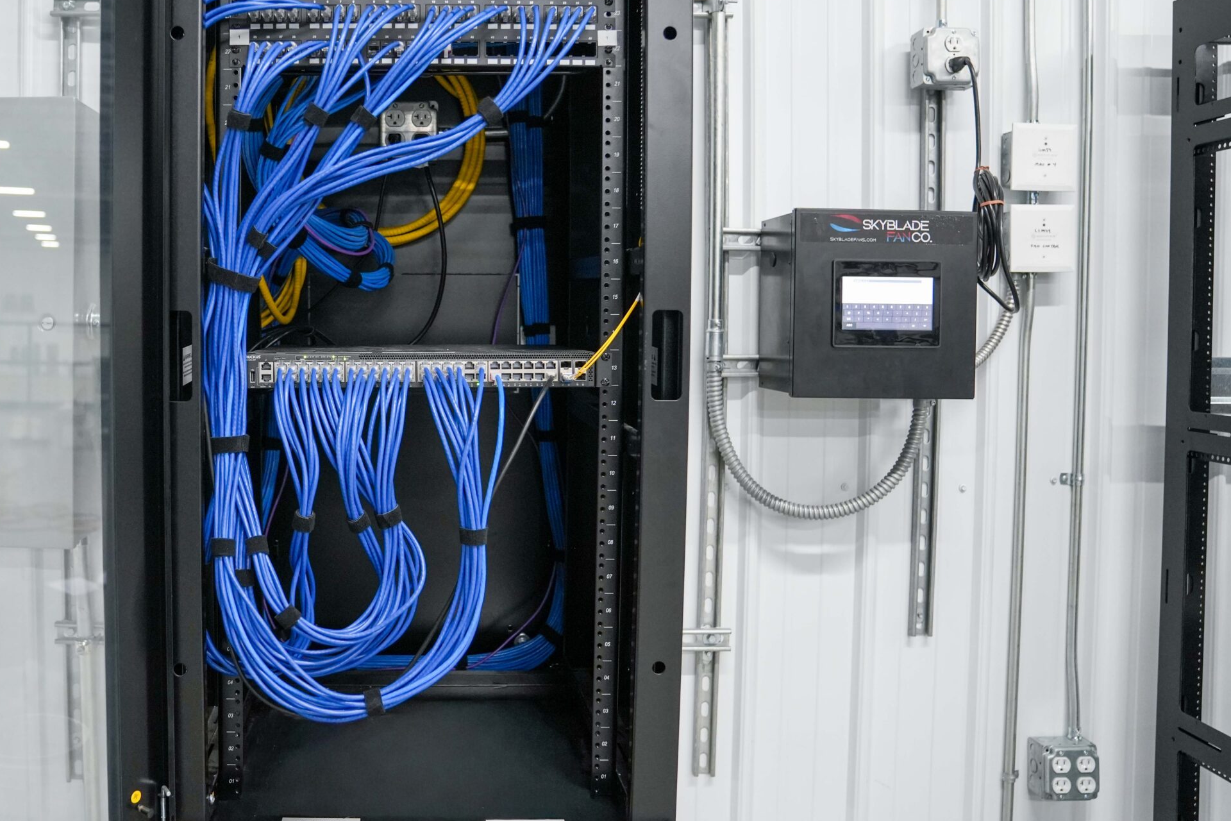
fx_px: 1094
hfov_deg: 57.4
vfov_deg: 41.0
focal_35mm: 32
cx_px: 412
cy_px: 354
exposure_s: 1/160
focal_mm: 24
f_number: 2.8
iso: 2000
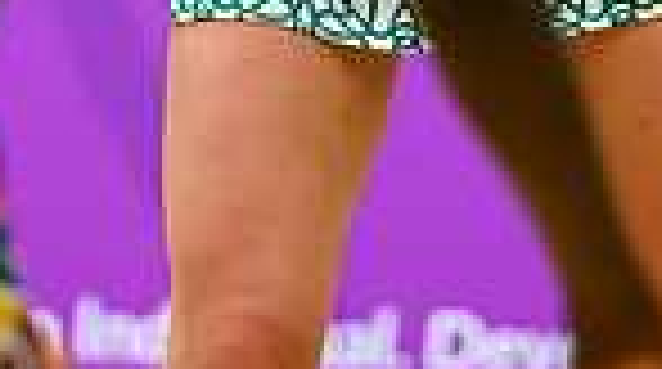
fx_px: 20304
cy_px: -414
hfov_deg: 1.9
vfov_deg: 1.0
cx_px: 346
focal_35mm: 1159
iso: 4000
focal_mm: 200
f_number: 2.8
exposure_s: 1/1000
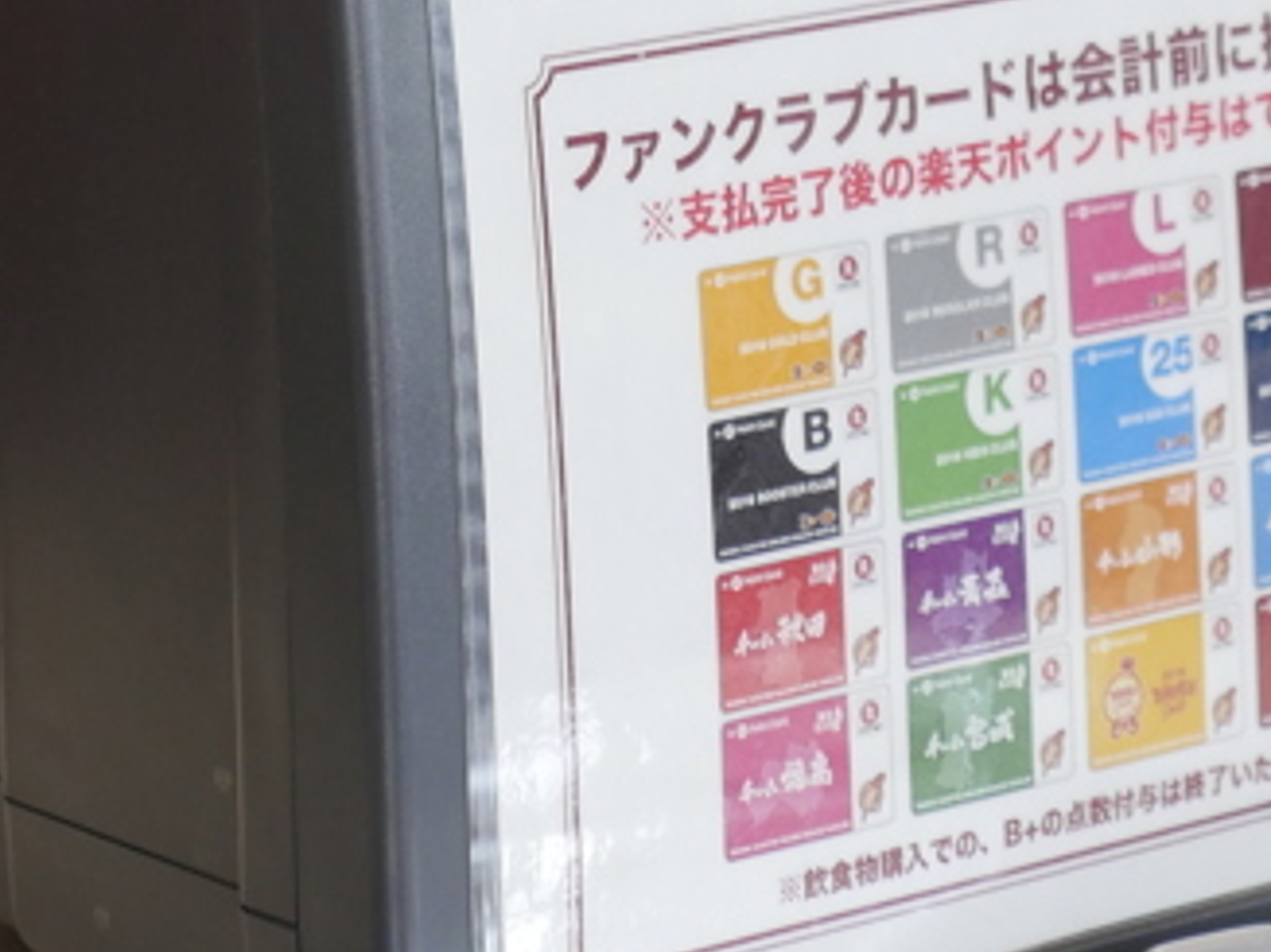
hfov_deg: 9.0
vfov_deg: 6.7
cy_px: -422
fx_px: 8075
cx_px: 886
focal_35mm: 220
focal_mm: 35
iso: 500
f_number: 2.8
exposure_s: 1/80
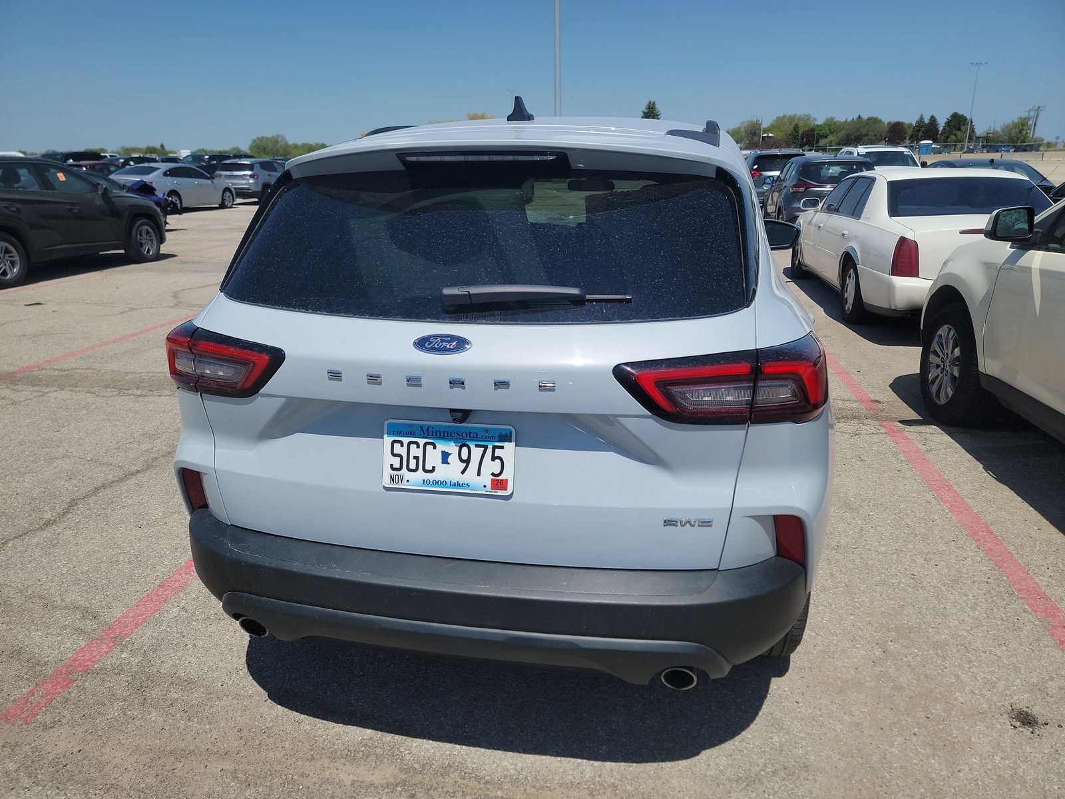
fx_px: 738
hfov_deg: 71.6
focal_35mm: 24
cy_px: 400
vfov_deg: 56.8
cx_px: 532
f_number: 1.8
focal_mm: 6.7
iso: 50
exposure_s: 1/1654
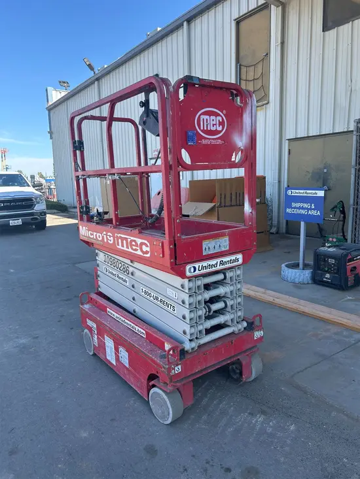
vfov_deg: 67.3
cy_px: 240
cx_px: 180
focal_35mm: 26
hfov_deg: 53.1
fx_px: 360
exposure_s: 1/940
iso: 50
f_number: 1.5
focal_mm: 5.7
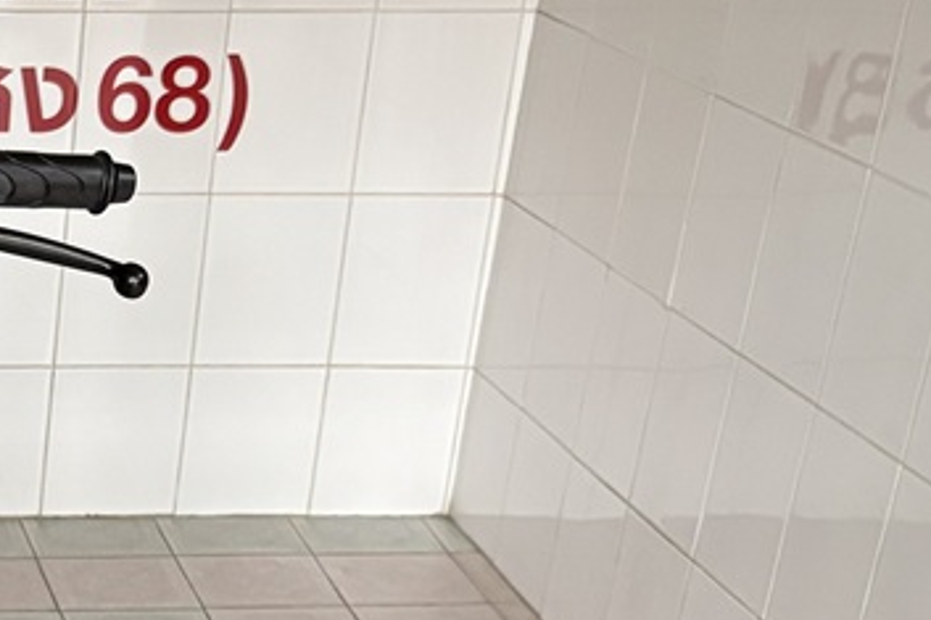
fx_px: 2533
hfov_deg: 18.6
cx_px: -443
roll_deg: +0.1
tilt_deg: -27.2
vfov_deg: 13.3
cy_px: 868
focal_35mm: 98
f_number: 1.6
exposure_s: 1/60
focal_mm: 5.96
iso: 320
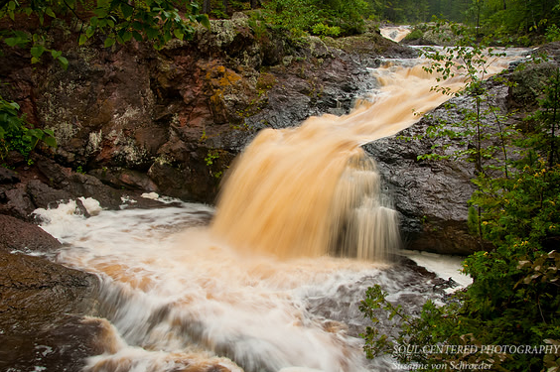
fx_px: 575
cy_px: 185
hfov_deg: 51.9
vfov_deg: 35.9
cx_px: 279
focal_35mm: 37
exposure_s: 1/4
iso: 200
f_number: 22
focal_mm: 24
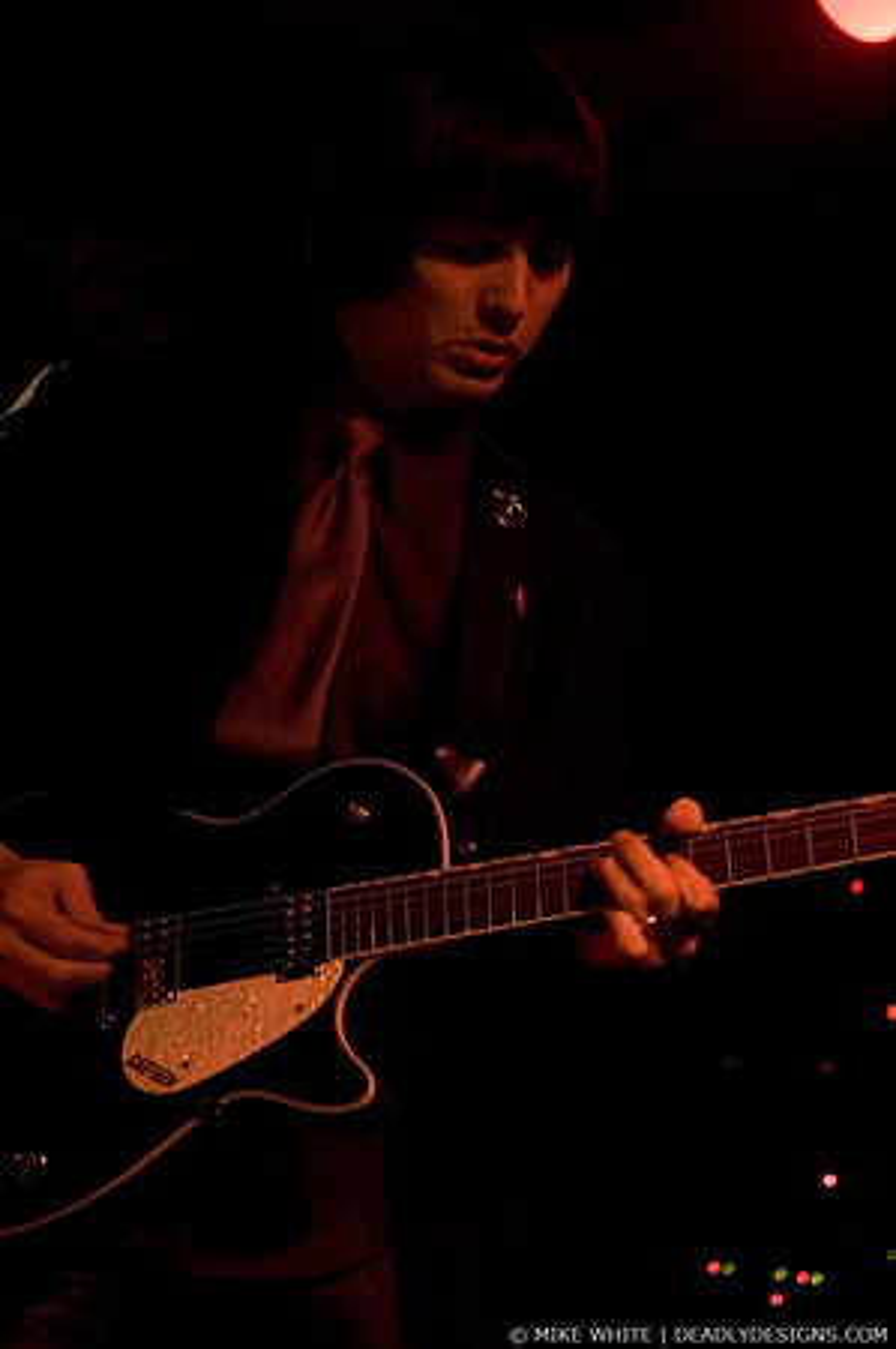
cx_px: 448
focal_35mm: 87
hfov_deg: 15.7
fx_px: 3255
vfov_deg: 23.4
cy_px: 674
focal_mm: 58
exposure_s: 1/40
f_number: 2.8
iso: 800
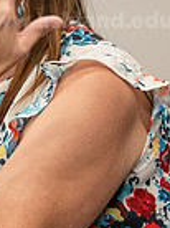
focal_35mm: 332
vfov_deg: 6.0
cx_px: -101
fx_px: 2181
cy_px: 55
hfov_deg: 4.4
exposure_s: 1/200
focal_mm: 82
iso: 1000
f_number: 2.8
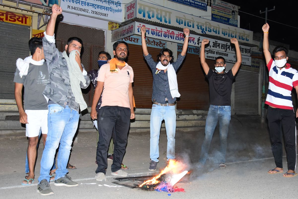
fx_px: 261
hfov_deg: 59.5
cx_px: 149
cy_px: 100
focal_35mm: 32
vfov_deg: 41.7
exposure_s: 1/80
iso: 1250
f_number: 5.6
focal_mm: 21
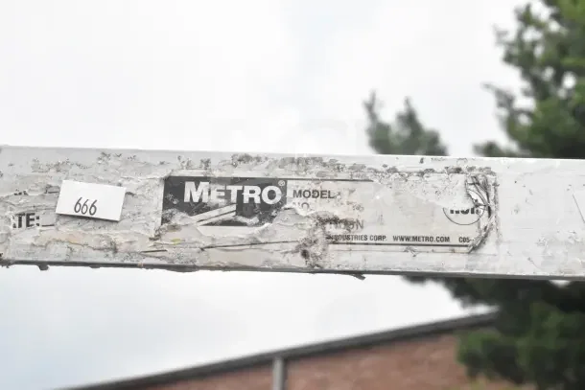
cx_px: 292
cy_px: 195
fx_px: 1341
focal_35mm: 82
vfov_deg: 16.6
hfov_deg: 24.6
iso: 6400
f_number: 20
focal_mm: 55
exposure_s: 1/1600
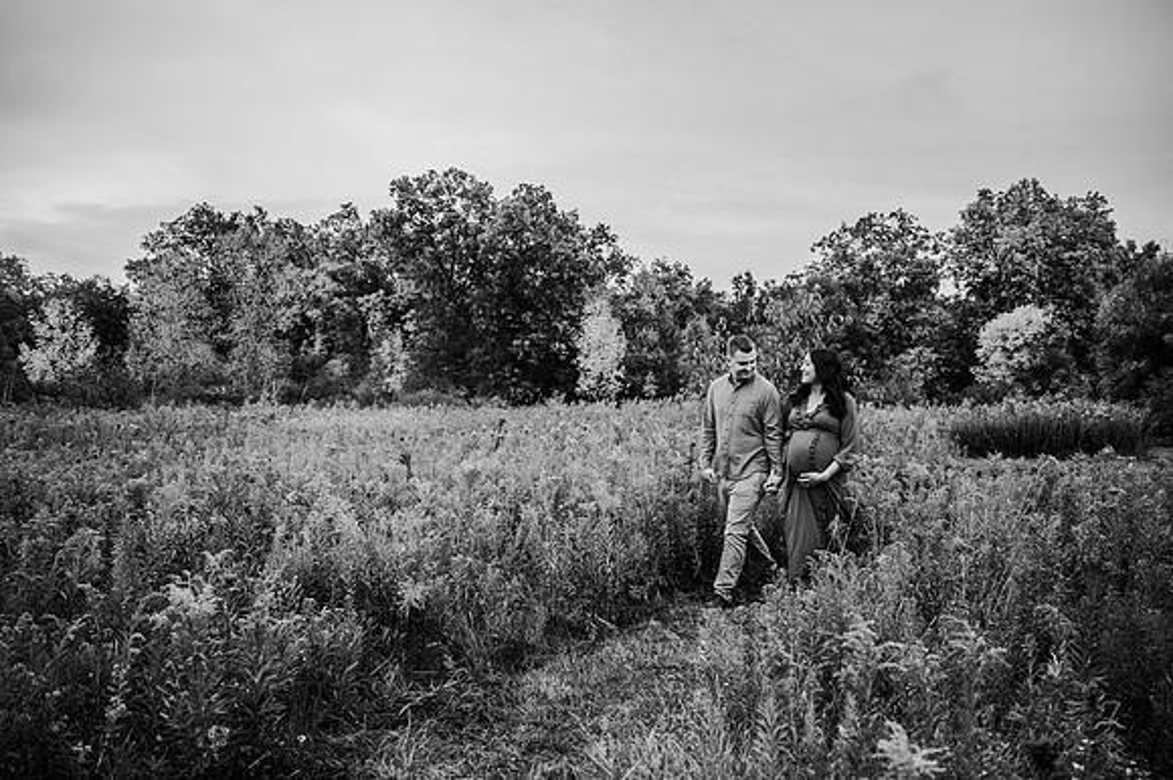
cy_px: 390
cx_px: 586
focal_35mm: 26
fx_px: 863
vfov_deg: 48.7
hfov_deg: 68.4
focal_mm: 26.5
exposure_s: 1/400
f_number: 2.8
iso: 320
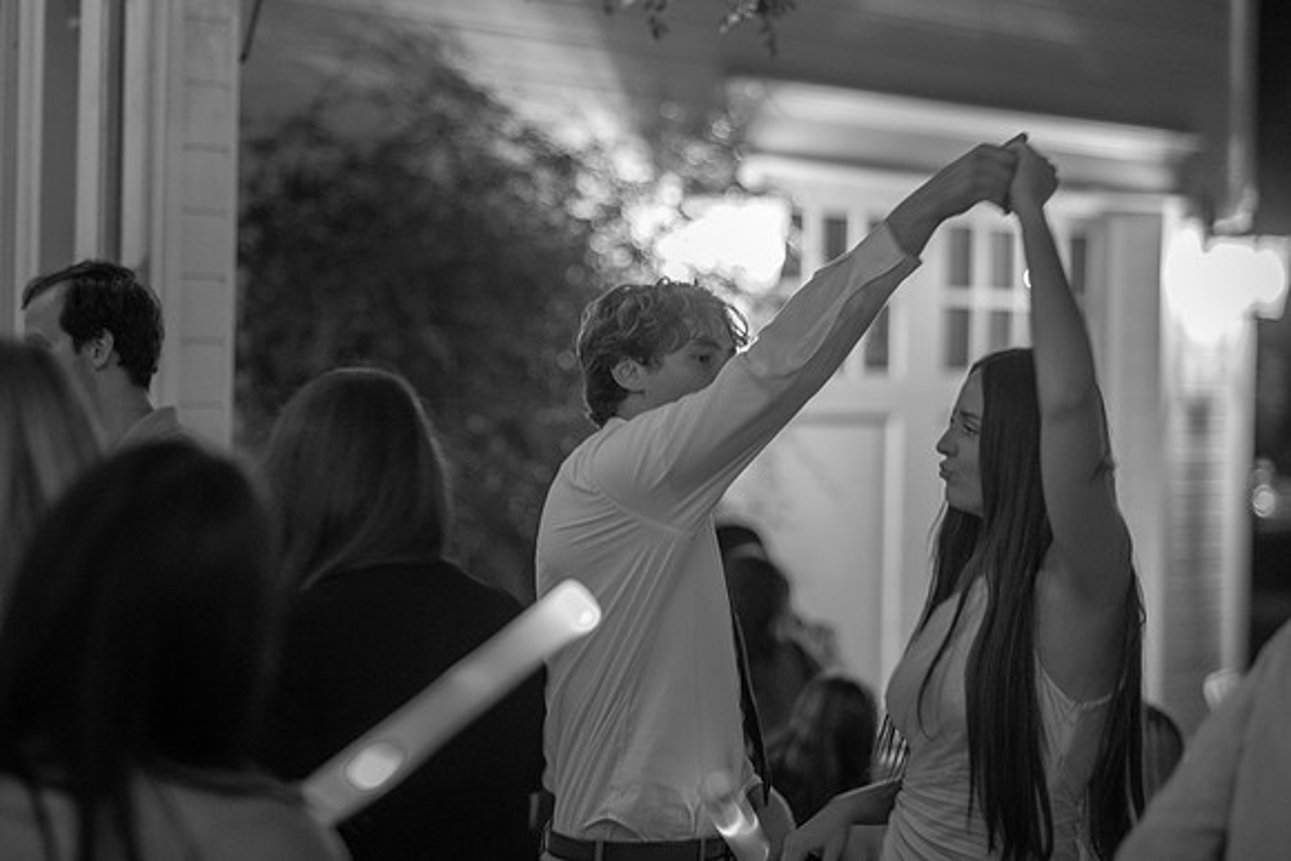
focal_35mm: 98
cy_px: 364
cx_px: 646
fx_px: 3518
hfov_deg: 20.8
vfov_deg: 14.0
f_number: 1.8
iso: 1600
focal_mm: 85
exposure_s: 1/60
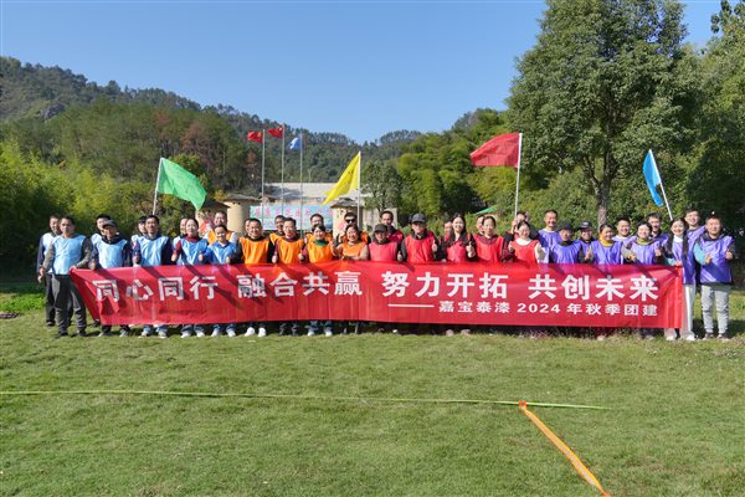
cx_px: 372
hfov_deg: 57.2
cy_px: 248
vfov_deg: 40.0
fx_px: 683
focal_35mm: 33
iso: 250
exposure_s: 1/800
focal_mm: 22
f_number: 7.1
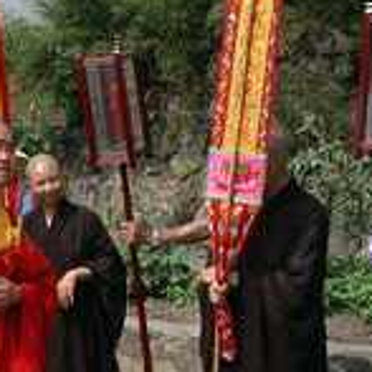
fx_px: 1483
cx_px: -110
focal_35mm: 122
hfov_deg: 13.8
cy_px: 301
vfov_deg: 14.2
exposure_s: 1/402
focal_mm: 10.9
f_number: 4.8
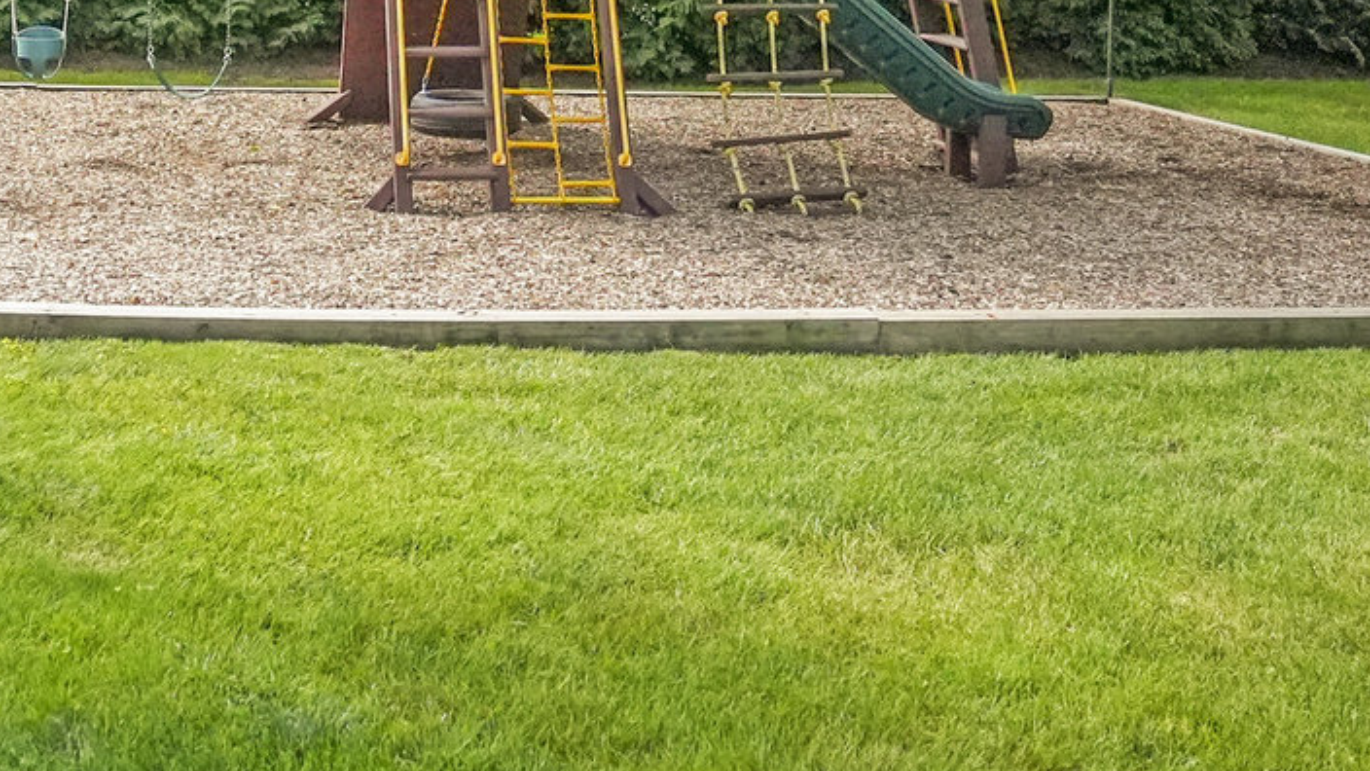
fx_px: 1925
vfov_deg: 21.4
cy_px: -86
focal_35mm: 53
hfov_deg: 38.5
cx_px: 415
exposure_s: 1/8000
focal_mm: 15
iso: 4000
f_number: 4
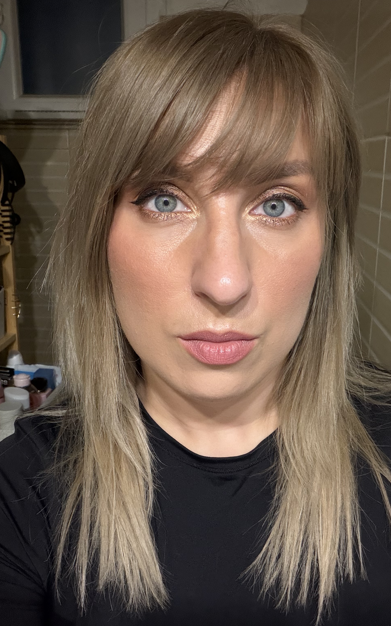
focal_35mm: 32
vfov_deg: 59.7
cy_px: 314
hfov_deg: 39.4
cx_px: 201
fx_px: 546
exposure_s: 1/25
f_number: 1.9
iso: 400
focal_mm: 2.71
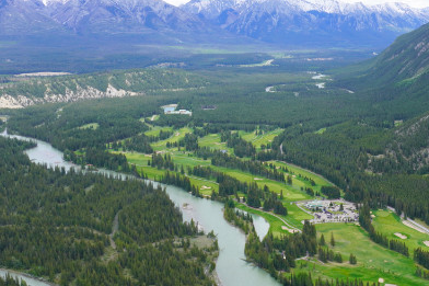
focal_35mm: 49
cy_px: 122
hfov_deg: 40.1
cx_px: 263
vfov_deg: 27.5
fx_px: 584
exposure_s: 1/125
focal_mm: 16
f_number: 8
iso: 100
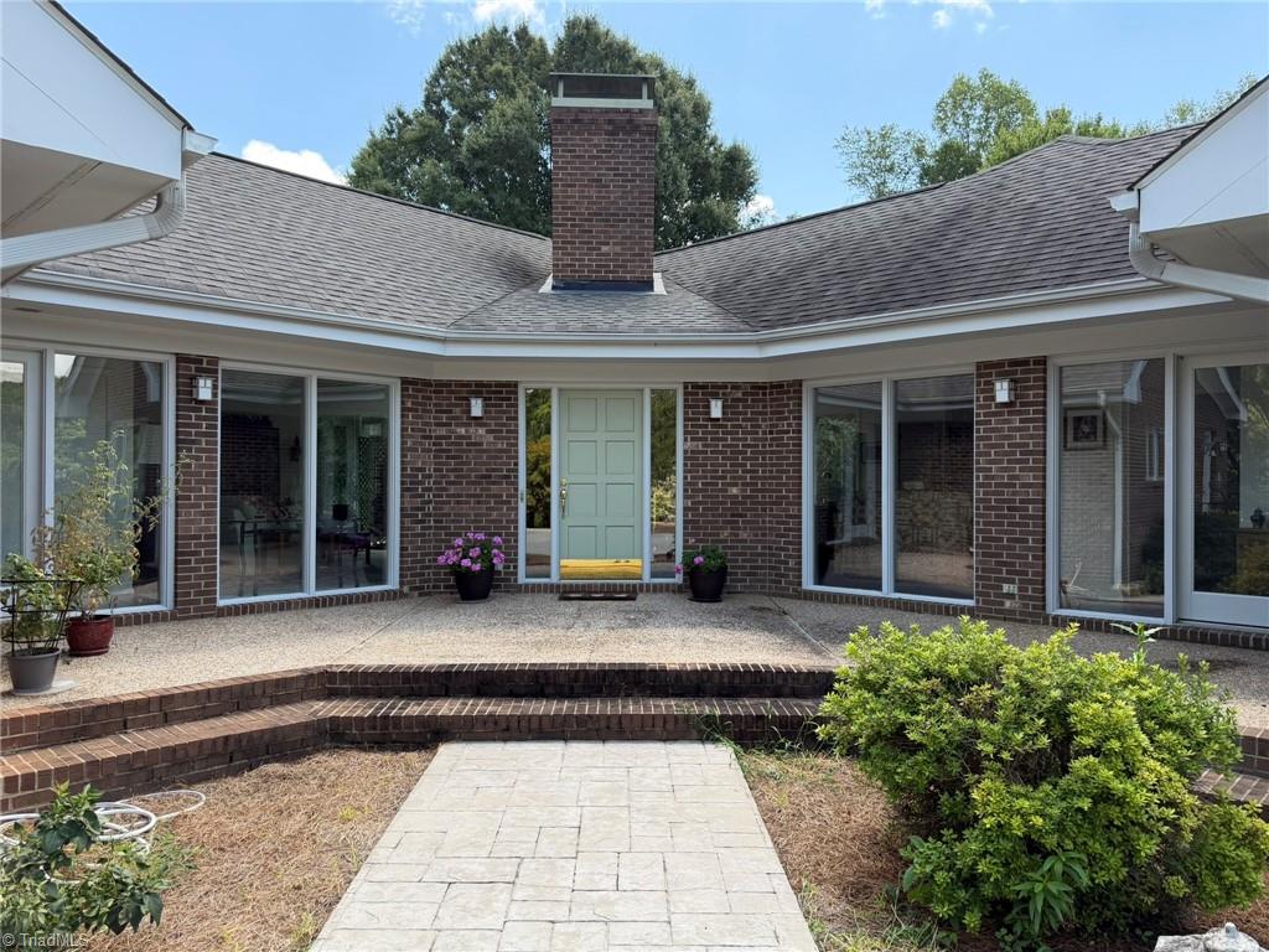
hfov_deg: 71.6
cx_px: 634
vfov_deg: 56.8
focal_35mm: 24
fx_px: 880
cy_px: 476
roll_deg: +0.1
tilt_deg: +0.1
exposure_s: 1/1192
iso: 100
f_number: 1.78
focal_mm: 6.76
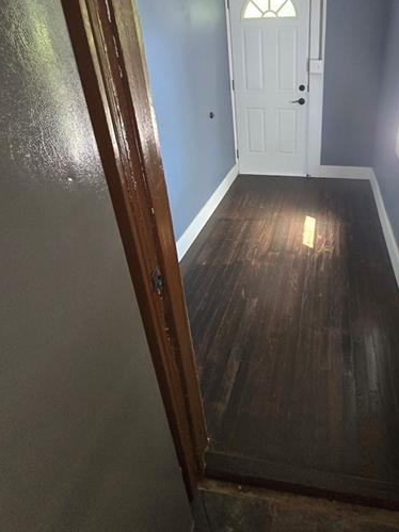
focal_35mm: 20
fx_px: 308
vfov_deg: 79.8
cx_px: 275
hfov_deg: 63.8
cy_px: 191
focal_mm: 2.2
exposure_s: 1/60
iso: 640
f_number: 2.2
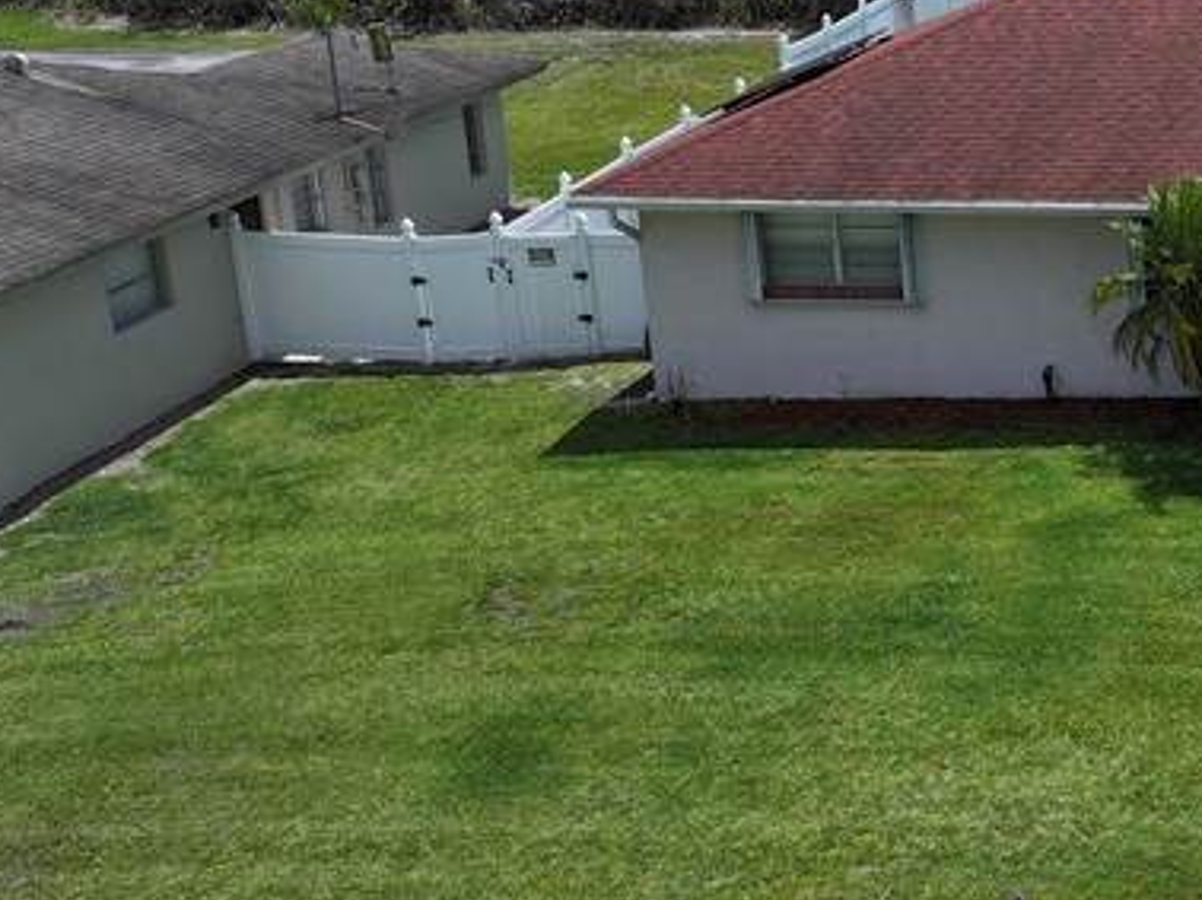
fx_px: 2256
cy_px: 364
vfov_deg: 22.5
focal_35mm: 65
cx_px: 1453
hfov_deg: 26.4
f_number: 2.8
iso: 100
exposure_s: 1/3200
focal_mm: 12.29
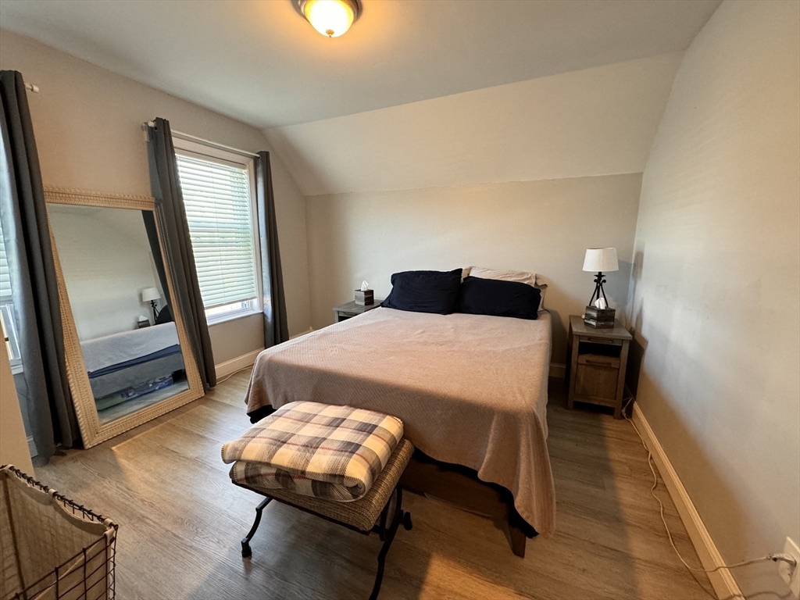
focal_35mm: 14
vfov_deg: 85.7
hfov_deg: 102.1
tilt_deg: -11.2
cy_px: 300
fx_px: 324
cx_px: 400
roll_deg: +0.1
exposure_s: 1/60
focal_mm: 2.22
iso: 250
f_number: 2.2
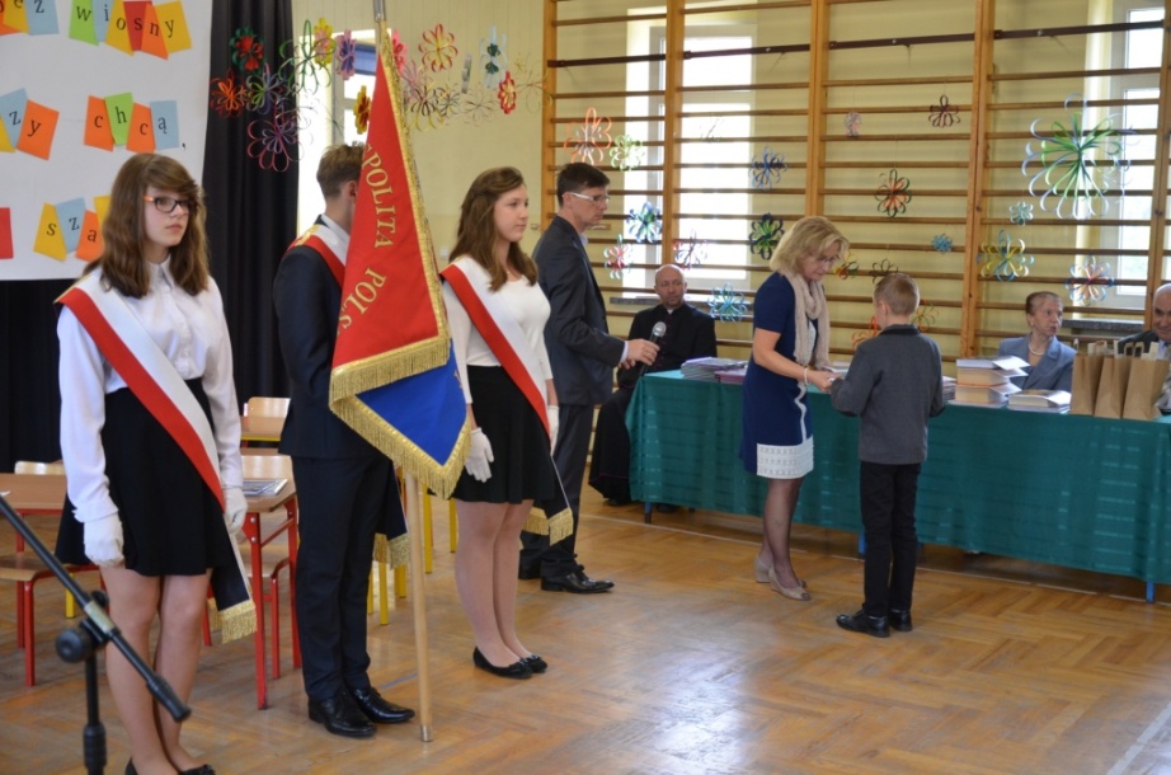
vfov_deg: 29.7
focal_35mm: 45
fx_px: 1460
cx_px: 586
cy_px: 388
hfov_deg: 43.7
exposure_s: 1/60
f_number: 4.2
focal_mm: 30
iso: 640
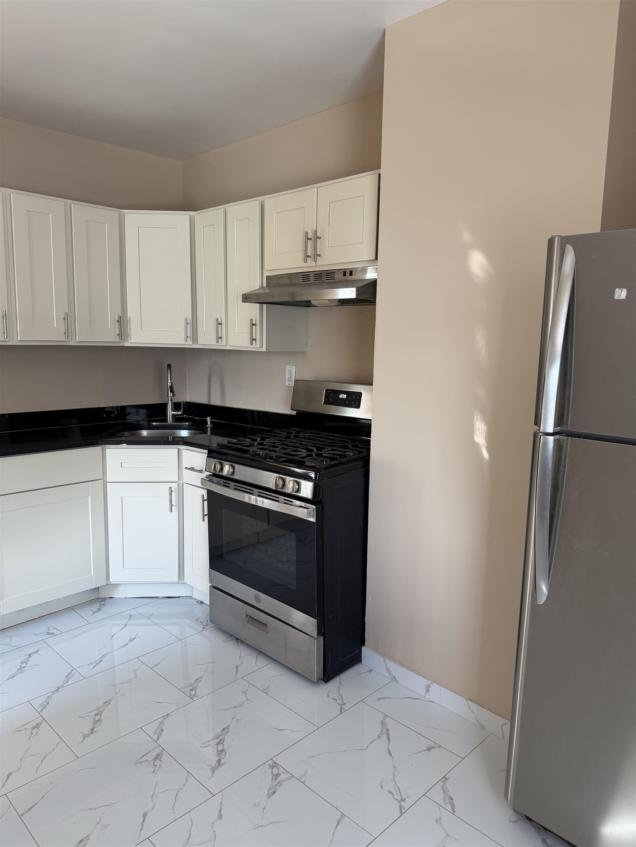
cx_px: 318
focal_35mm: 24
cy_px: 424
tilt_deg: -8.1
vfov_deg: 71.6
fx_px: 588
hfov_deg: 56.8
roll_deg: -1.1
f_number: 1.78
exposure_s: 1/96
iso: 200
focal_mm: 6.76
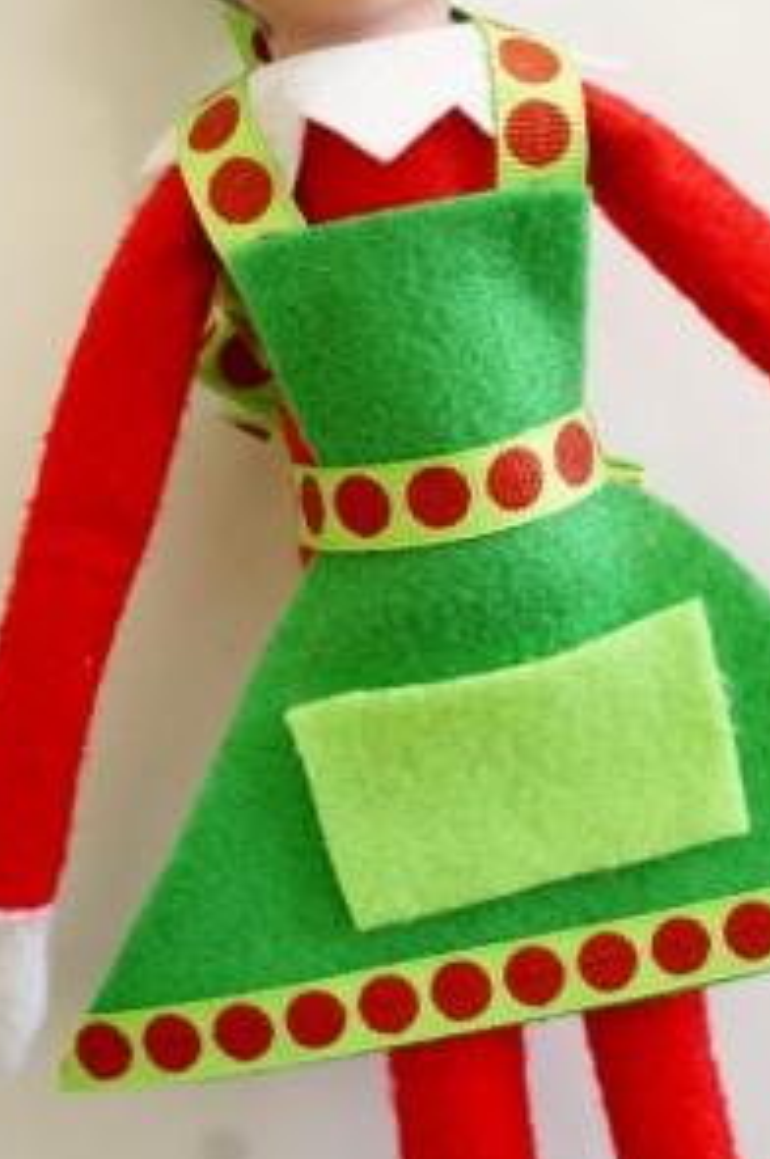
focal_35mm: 46
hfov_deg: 29.1
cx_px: 479
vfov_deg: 42.2
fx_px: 1479
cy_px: 377
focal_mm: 20
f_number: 5.6
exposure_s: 1/60
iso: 640
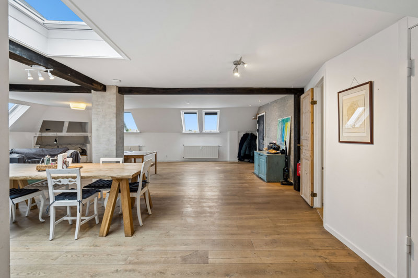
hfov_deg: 96.7
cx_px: 209
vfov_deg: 73.7
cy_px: 139
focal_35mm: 16
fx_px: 186
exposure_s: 1/3.33
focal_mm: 16
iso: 160
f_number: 9
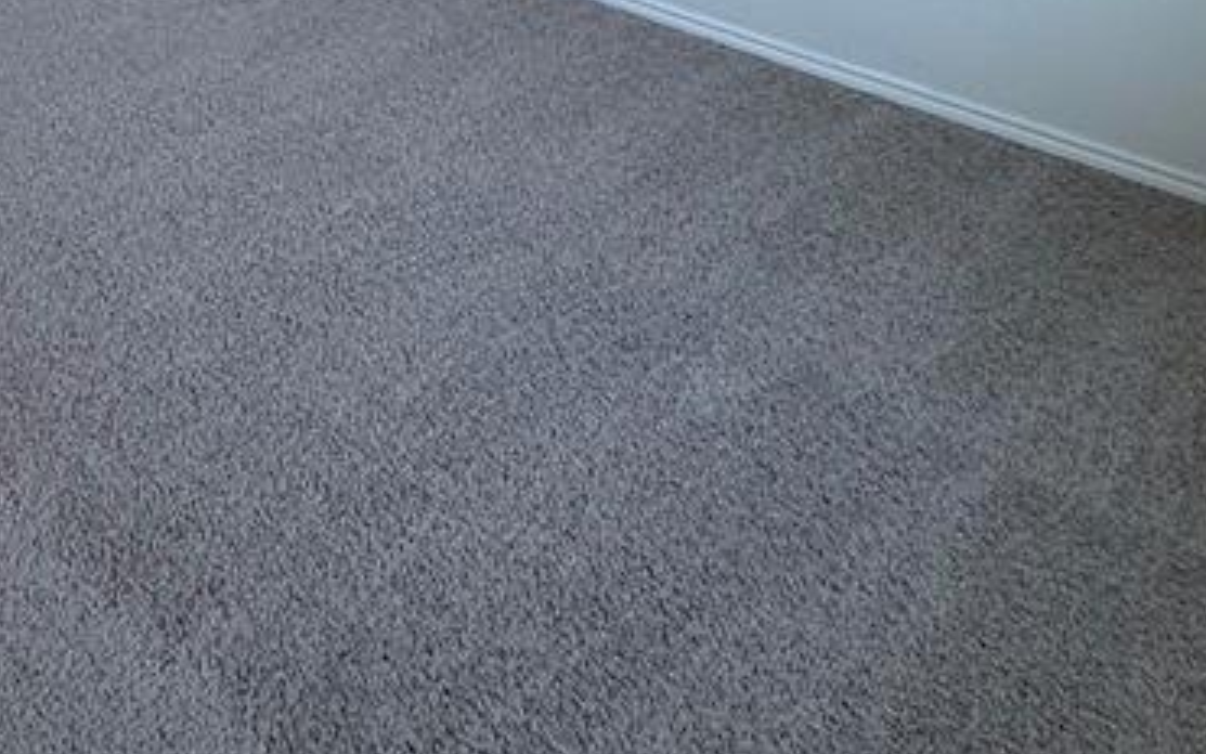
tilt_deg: -6.9
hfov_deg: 41.8
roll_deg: +0.3
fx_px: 1348
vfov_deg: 23.5
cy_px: -439
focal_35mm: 41
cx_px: -3
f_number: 2.2
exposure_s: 1/120
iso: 200
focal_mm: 2.22
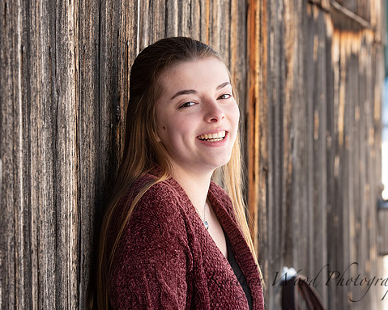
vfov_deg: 12.3
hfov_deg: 15.4
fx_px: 1435
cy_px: 154
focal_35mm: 125
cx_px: 206
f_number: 8
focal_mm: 110
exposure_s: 1/200
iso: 400
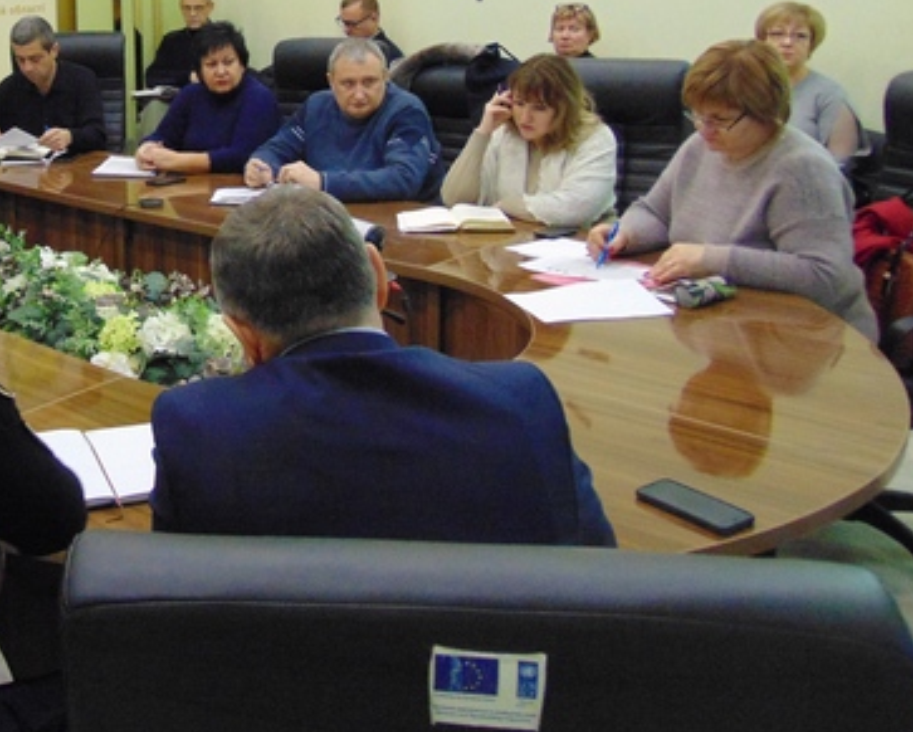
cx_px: 131
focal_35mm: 43
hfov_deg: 40.3
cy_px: 156
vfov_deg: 34.0
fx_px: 1163
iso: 400
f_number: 3
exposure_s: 1/25
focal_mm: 4.5
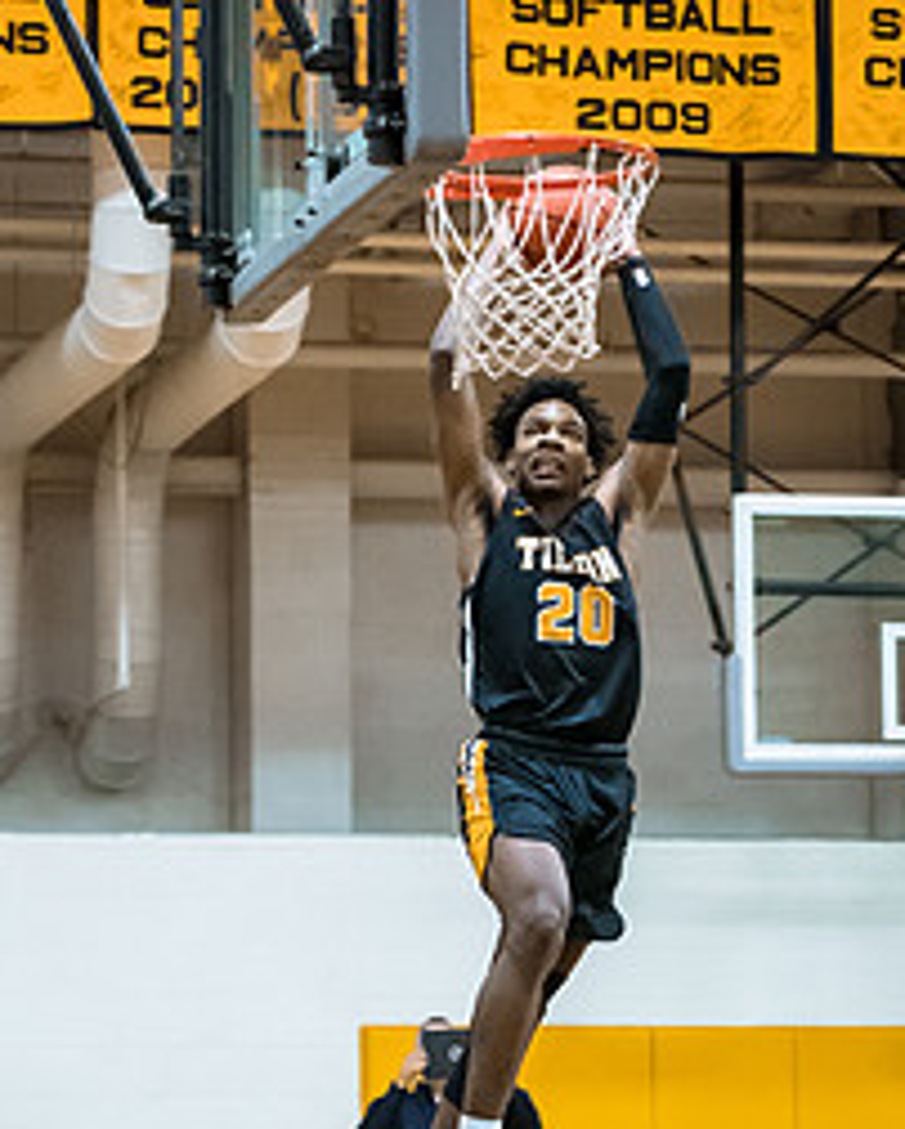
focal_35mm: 176
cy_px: 874
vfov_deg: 10.9
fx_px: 5885
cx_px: 412
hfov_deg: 8.8
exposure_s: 1/400
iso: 3200
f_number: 2.8
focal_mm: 70
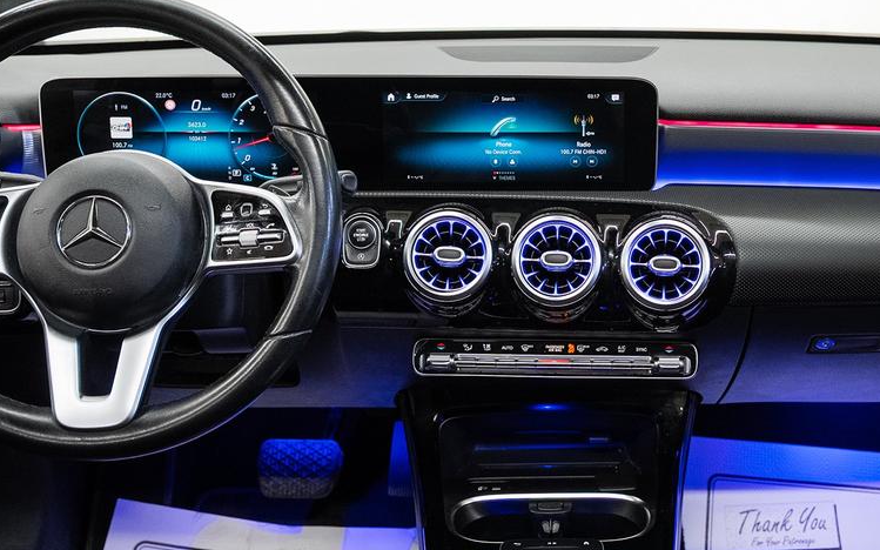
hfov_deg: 42.3
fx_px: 1127
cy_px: 183
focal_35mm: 47
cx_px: 563
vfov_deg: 27.3
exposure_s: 1/40
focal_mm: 24
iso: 1000
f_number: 4
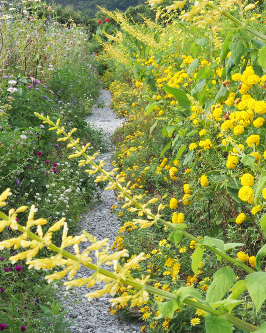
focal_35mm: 76
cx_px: 140
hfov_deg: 20.2
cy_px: 167
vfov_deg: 25.1
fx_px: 748
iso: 200
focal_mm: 29
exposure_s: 1/100
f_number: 11
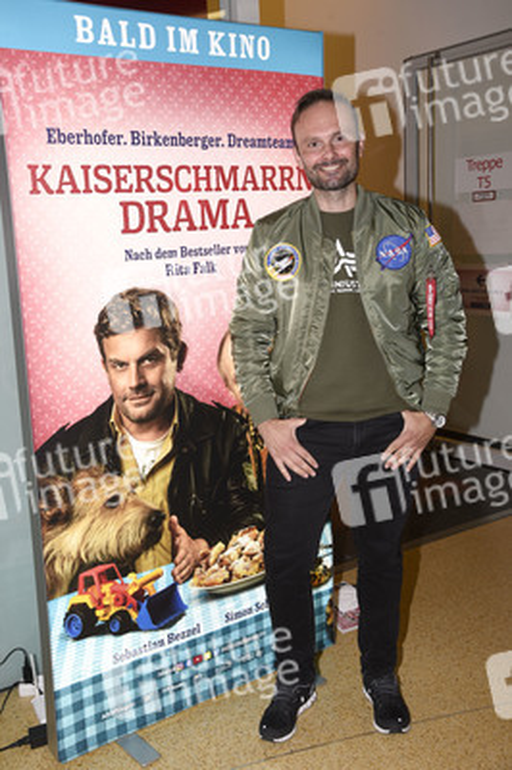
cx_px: 256
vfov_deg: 54.5
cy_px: 385
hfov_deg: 37.8
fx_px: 748
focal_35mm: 35
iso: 500
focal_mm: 35
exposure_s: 1/125
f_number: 6.3
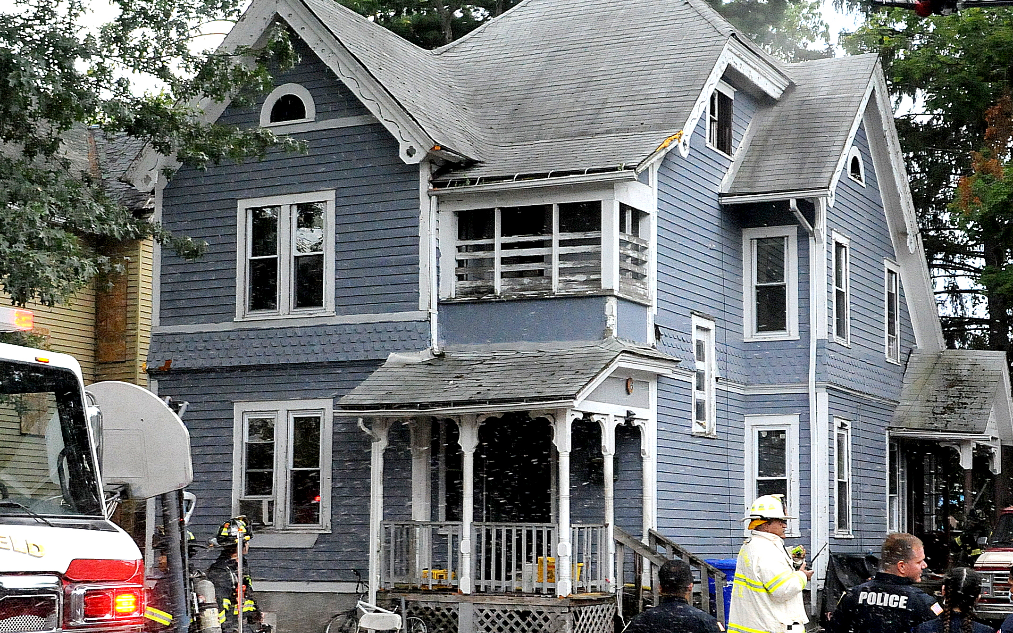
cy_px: 405
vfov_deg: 21.0
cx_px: 602
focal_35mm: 62
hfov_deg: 33.0
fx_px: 1705
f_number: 11
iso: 3200
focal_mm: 27
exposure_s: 1/500
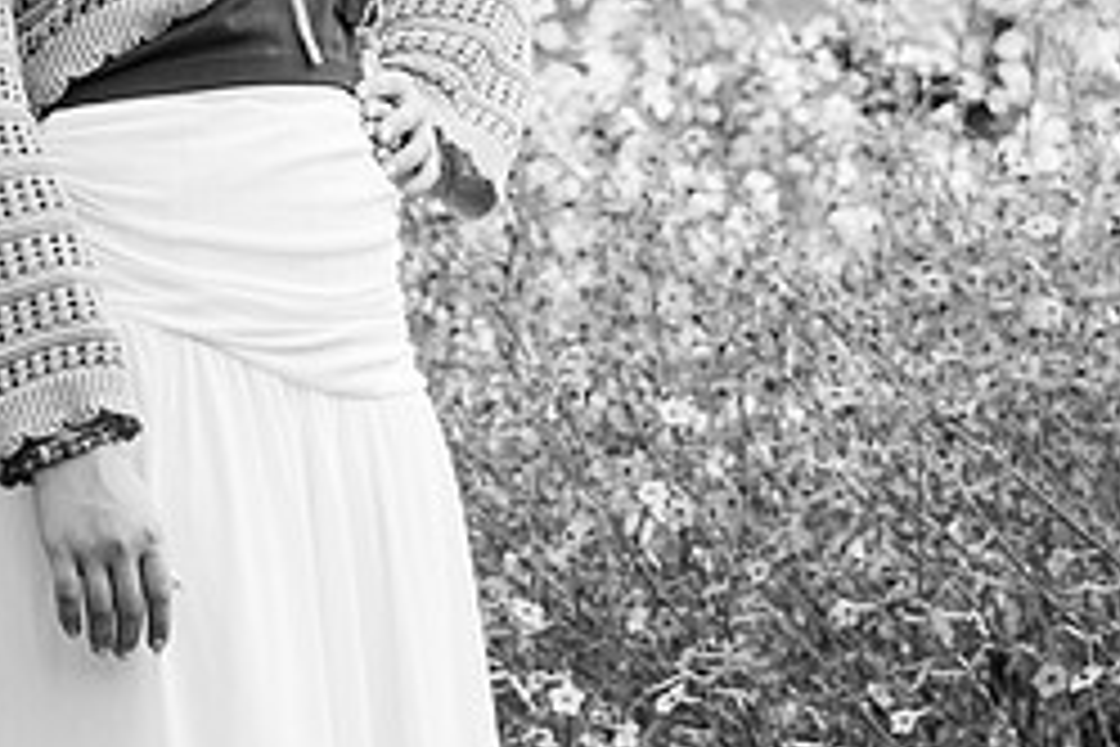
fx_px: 11790
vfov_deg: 3.6
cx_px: 81
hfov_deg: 5.4
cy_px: -29
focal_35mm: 379
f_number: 5.6
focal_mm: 163
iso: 2500
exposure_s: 1/200
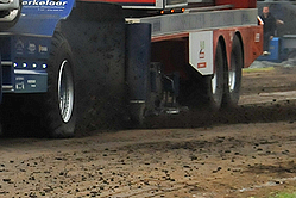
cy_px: -27
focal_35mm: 401
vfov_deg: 3.4
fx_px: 3297
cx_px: -231
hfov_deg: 5.1
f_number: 5.3
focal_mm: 65
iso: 800
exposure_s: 1/640
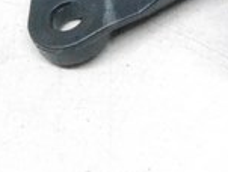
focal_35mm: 351
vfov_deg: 4.2
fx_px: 2317
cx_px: 728
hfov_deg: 5.3
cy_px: -268
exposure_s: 1/160
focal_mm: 36
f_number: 9
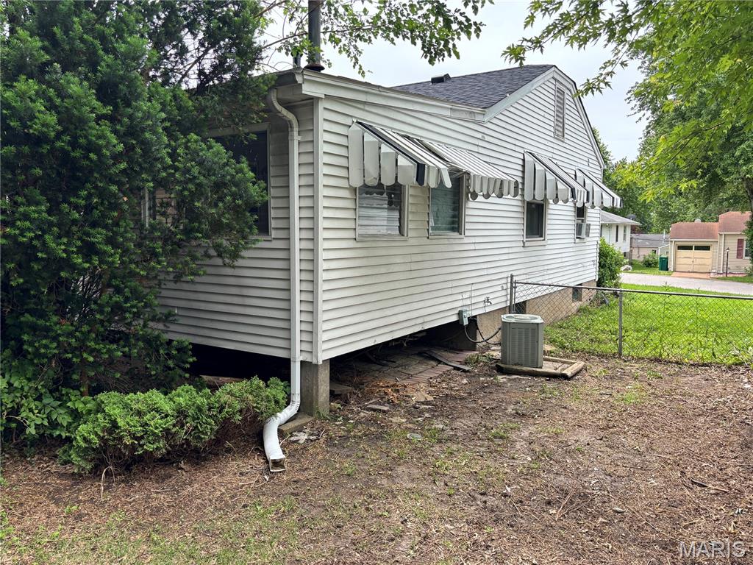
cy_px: 282
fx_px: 566
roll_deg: -0.2
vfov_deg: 53.1
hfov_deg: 67.3
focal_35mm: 26
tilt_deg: -5.6
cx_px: 376
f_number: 1.6
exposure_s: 1/970
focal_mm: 5.96
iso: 50
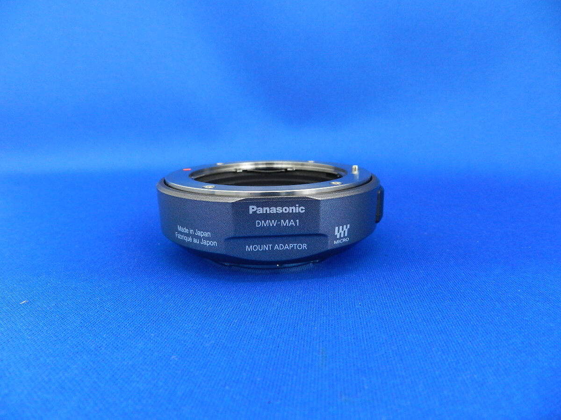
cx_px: 280
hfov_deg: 73.9
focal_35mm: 23
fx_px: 373
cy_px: 210
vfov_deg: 58.9
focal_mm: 4
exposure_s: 1/30
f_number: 3.4
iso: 320
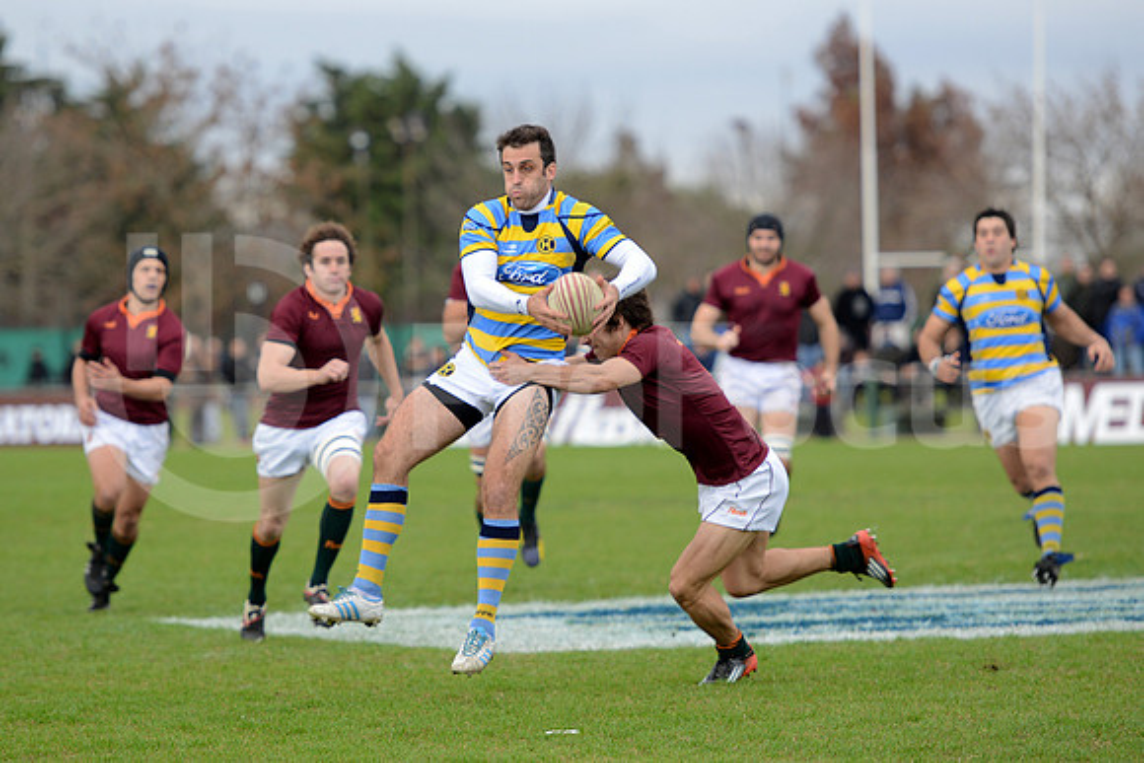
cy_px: 382
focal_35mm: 170
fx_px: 5403
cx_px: 572
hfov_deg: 12.1
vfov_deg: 8.1
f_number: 2.8
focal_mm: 170
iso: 400
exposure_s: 1/500
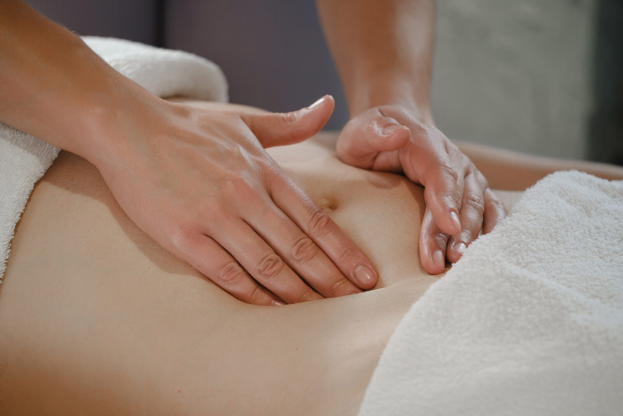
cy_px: 208
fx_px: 2077
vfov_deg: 11.4
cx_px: 312
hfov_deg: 17.1
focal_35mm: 120
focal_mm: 80
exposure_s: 1/200
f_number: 2.8
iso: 500
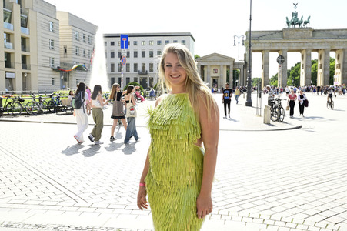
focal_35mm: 37
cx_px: 174
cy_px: 116
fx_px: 356
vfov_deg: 35.9
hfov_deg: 51.9
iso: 320
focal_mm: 37
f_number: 11
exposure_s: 1/160
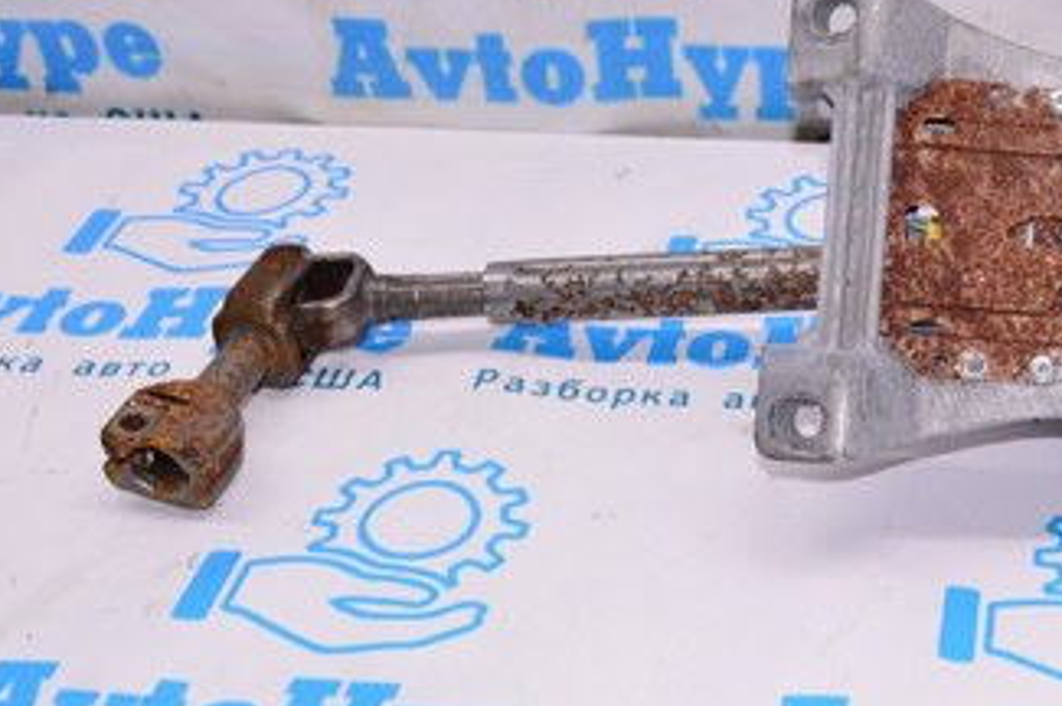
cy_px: 253
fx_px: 2004
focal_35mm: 68
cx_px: 1036
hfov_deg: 28.1
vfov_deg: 19.9
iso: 1600
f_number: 8
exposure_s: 1/125
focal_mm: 23
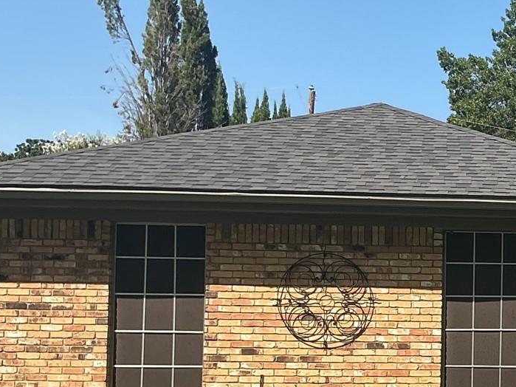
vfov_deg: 17.2
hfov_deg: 20.9
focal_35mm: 85
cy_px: 306
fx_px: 1267
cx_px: 676
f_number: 1.8
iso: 25
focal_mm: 3
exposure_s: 1/1377
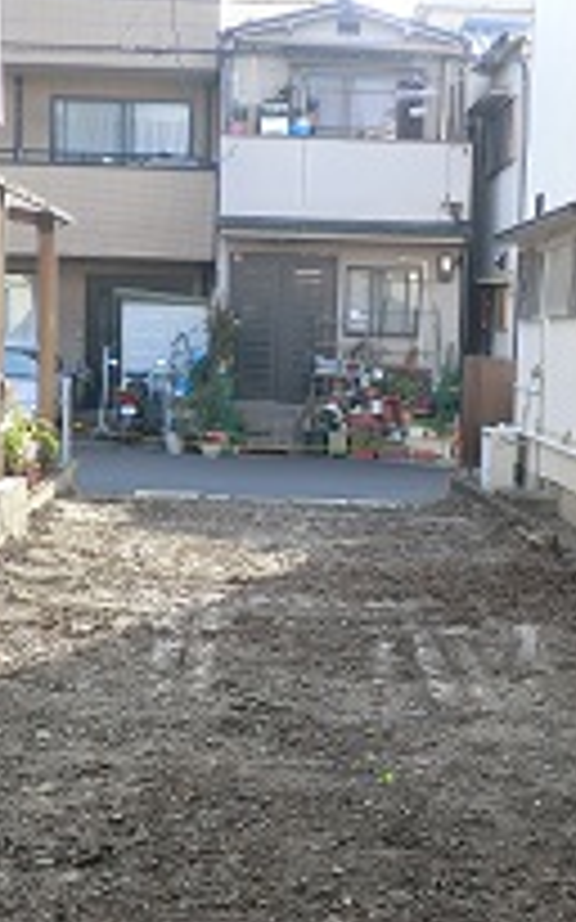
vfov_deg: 35.1
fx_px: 1458
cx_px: 328
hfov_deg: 22.3
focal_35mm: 58
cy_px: 459
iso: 50
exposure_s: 1/160
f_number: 2.8
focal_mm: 4.7
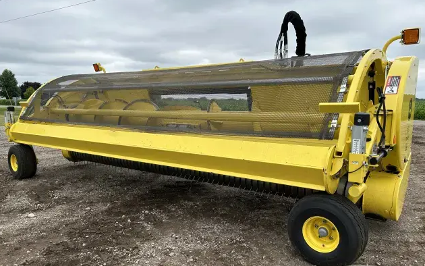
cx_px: 212
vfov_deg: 44.5
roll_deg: +0.1
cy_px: 149
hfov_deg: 66.5
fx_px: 324
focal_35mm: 28
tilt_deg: -10.6
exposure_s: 1/2123
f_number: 1.5
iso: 50
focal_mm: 5.7
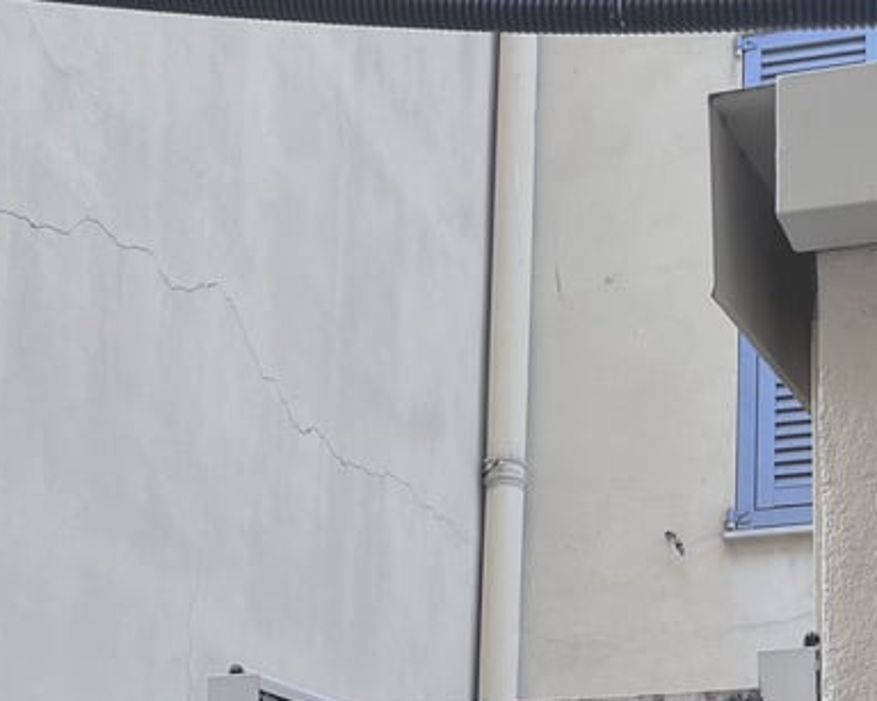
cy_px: 714
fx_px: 1868
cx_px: 630
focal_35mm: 72
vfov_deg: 20.5
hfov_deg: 26.2
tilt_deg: +11.0
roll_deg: +0.2
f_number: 1.6
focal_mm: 5.1
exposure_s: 1/388
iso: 50
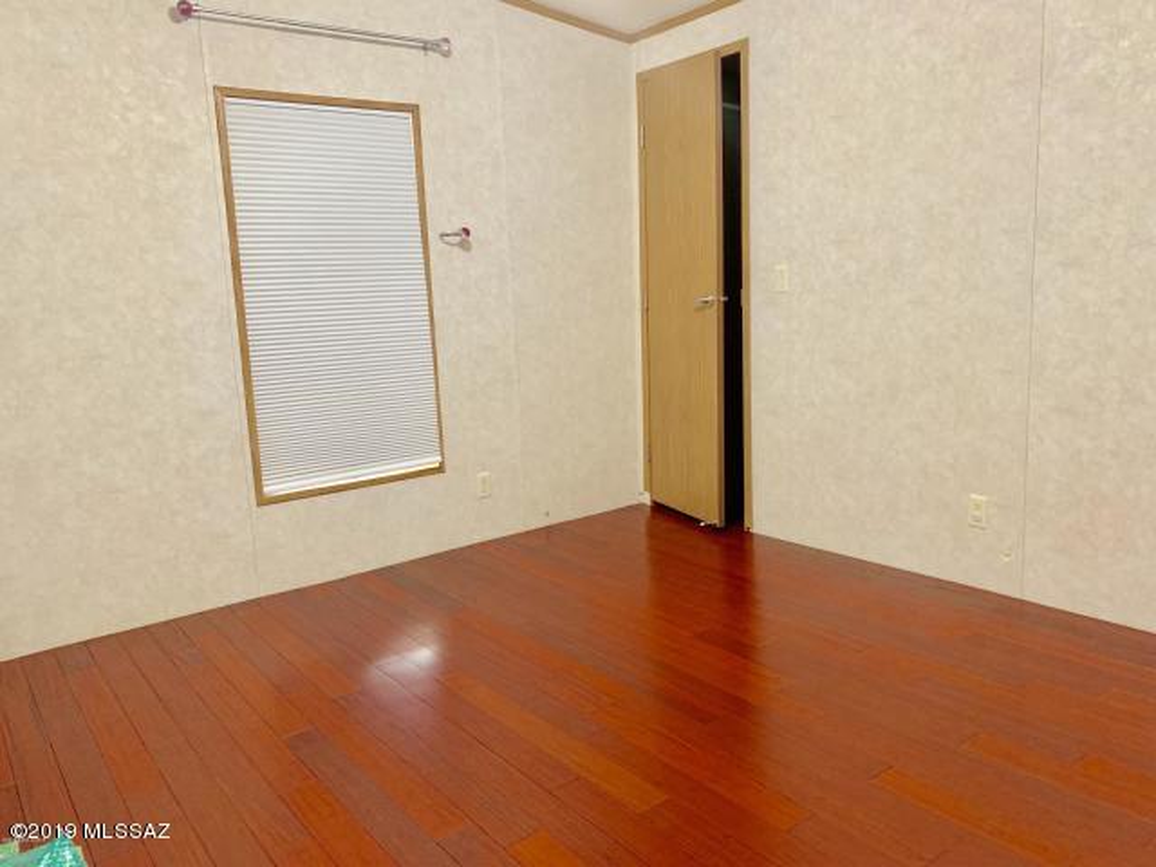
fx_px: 868
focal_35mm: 26
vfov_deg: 53.1
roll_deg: +1.6
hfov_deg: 67.3
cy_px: 434
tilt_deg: -7.9
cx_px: 578
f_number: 1.8
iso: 400
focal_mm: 4.25
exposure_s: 1/40
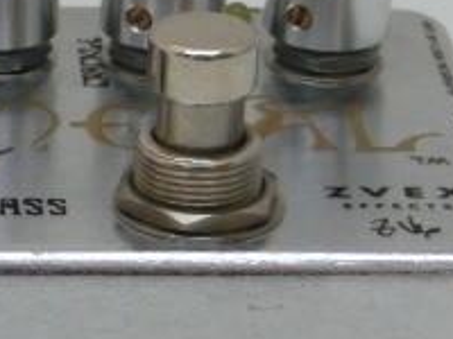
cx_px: -97
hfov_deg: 7.7
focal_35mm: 256
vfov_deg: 5.8
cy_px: 219
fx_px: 3350
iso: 640
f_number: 5.4
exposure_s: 1/80
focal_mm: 14.3
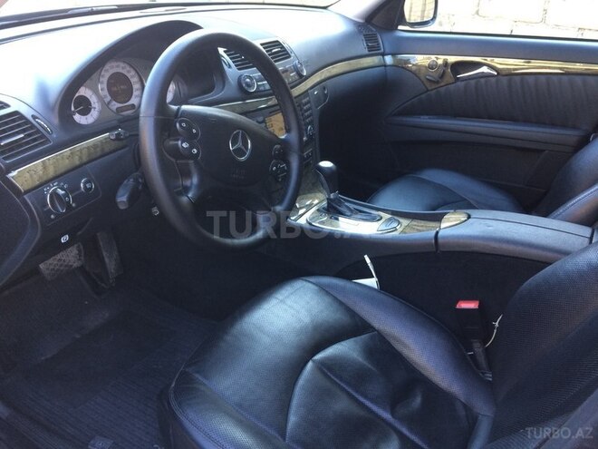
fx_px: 501
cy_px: 224
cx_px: 299
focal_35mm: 29
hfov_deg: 61.7
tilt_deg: -27.6
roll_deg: -4.2
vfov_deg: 48.2
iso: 50
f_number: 2.2
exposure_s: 1/33
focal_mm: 4.15
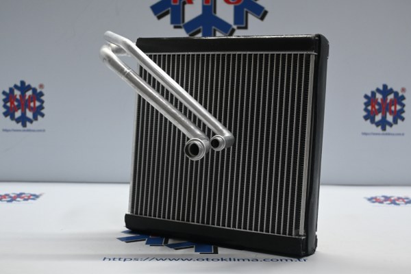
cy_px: 137
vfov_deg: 23.8
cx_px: 206
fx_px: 651
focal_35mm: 57
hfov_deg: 35.1
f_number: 5.6
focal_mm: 38
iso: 1000
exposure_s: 1/60
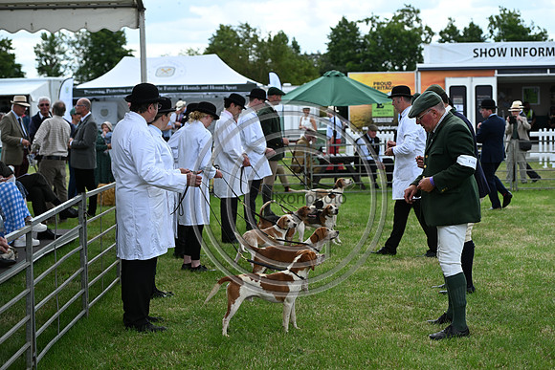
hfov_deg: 25.4
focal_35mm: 80
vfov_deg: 17.1
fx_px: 1234
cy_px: 185
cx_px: 278
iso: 280
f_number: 4
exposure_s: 1/1250
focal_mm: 80
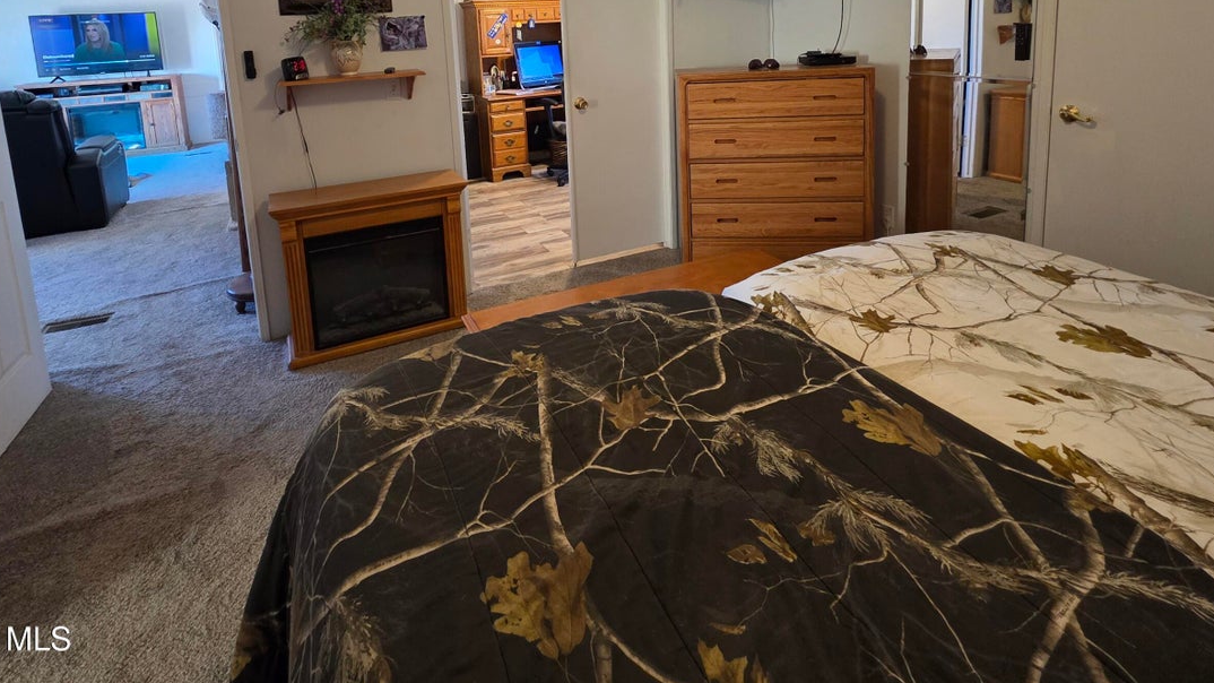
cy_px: 113
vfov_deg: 55.6
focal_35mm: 18
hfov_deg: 92.6
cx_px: 574
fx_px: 579
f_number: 1.9
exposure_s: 1/60
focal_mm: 2.2
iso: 400
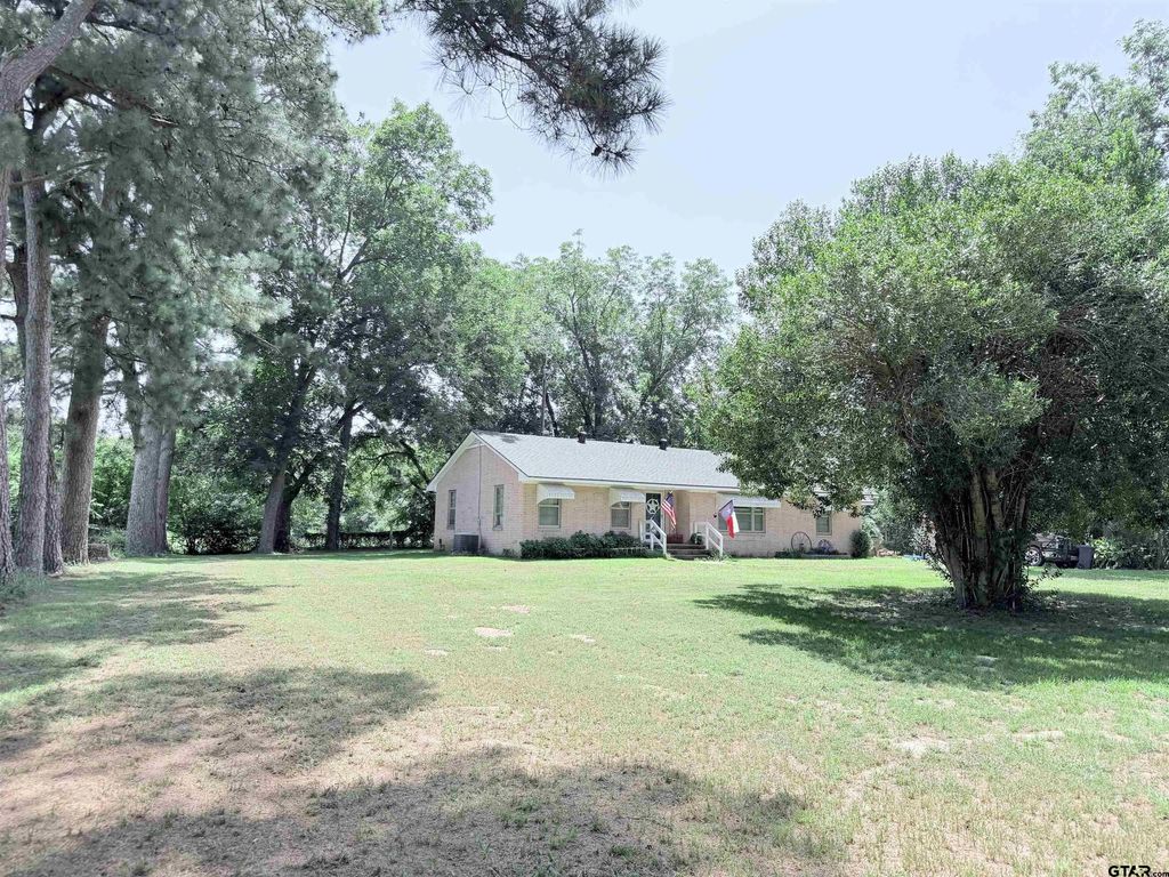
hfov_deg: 71.6
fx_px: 810
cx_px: 584
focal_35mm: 24
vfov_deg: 56.8
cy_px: 438
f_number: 1.78
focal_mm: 6.76
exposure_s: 1/772
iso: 100
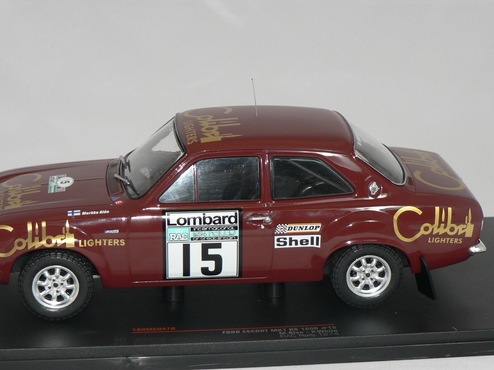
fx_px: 1313
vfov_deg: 16.1
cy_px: 221
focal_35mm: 92
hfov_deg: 21.3
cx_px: 240
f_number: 3.2
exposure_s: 1/60
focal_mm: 11.8
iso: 80
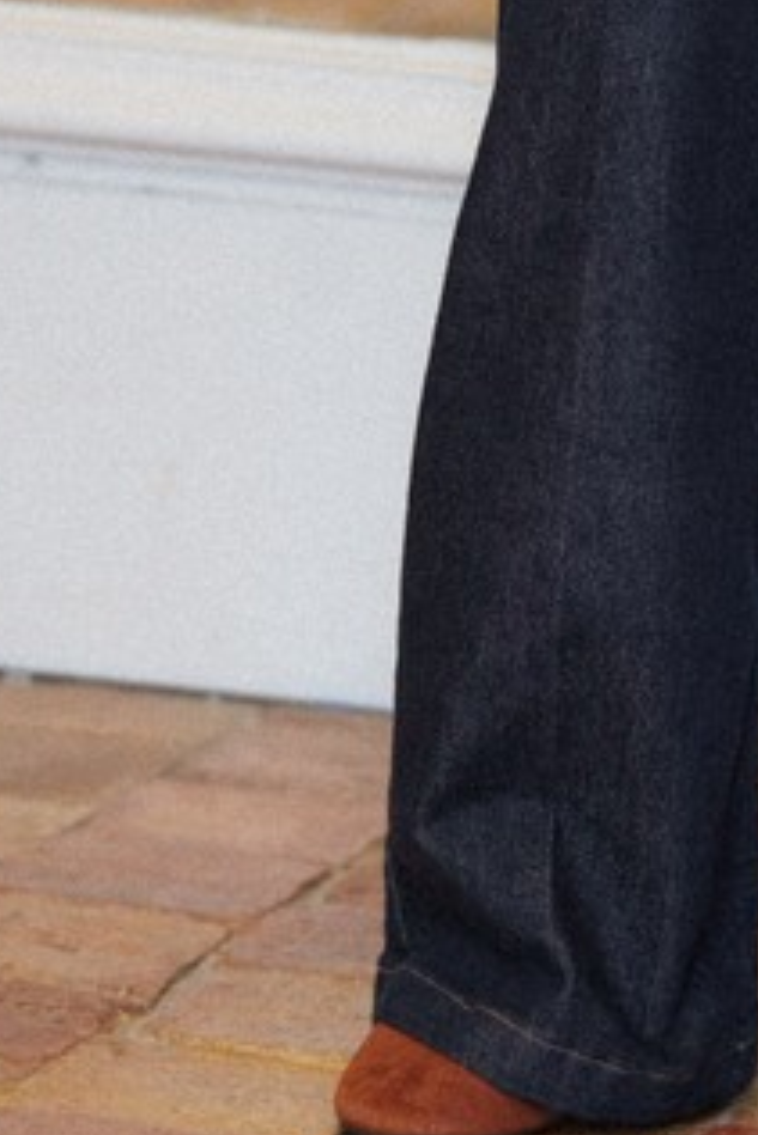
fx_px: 9054
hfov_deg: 4.8
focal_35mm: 287
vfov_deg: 7.1
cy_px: -176
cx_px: 916
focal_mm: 112
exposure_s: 1/320
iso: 1600
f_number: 3.5
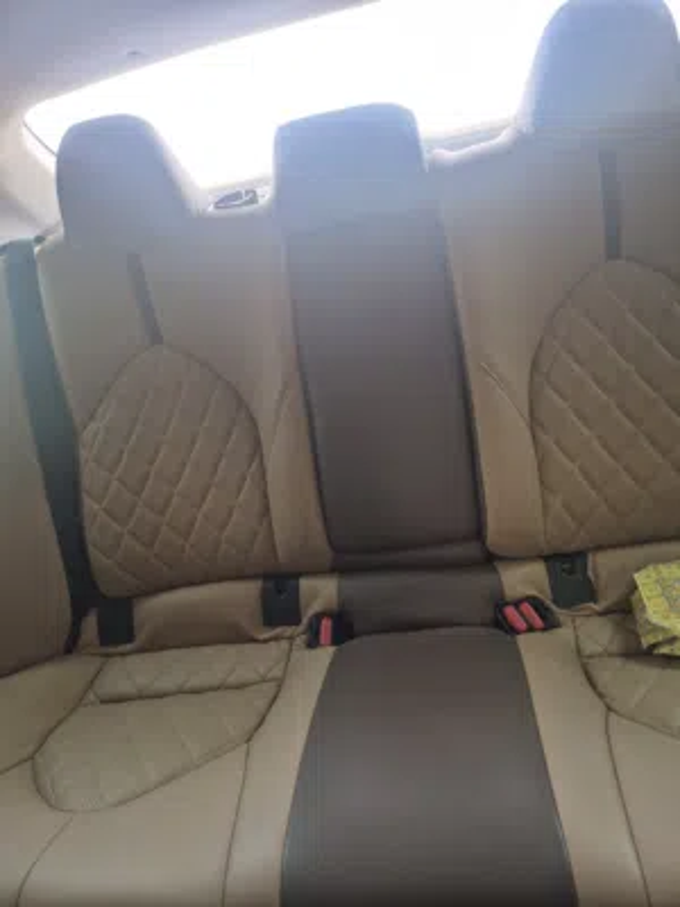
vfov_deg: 73.9
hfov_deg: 58.9
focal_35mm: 23
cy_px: 454
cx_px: 340
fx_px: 602
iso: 400
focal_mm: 5.4
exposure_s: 1/100
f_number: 1.8
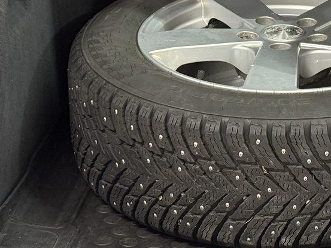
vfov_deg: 11.8
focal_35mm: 125
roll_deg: -0.3
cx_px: 379
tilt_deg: -19.3
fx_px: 1196
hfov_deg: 15.3
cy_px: 14
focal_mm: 6.76
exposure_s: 1/60
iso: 250
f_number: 1.78
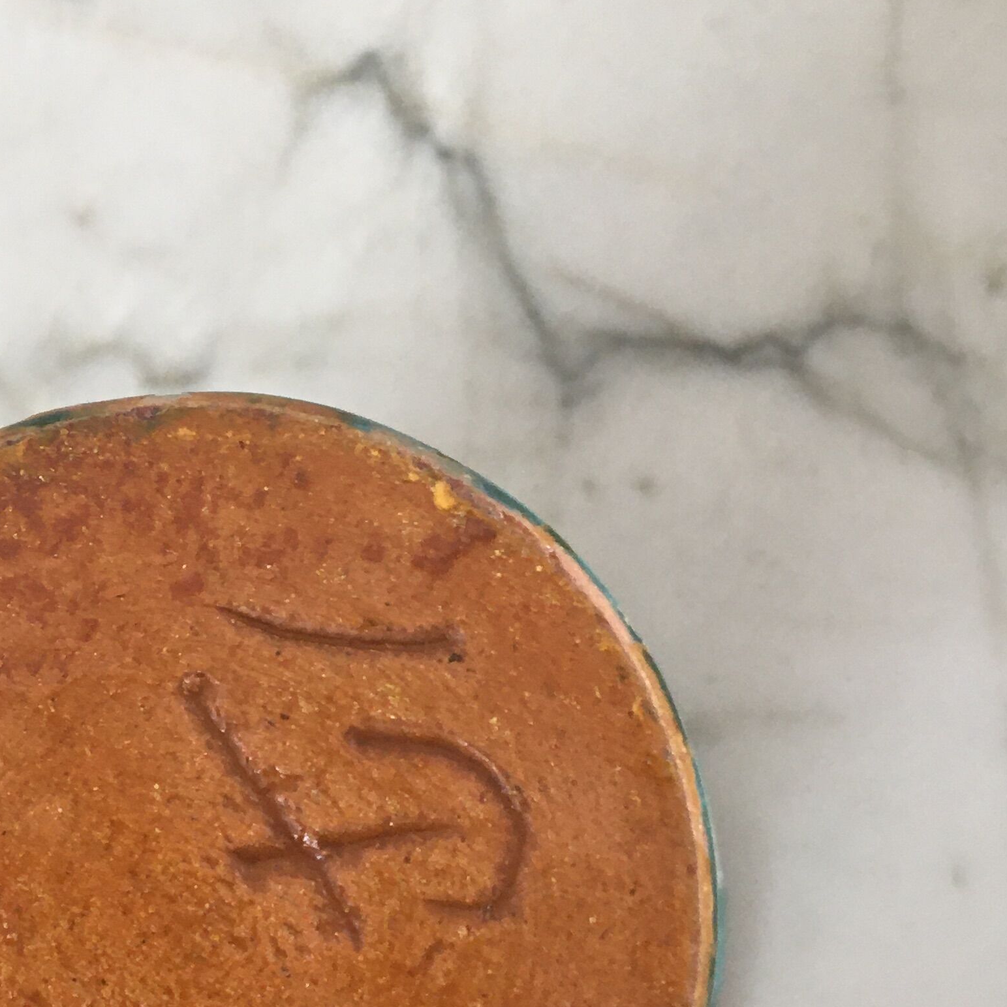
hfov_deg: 25.6
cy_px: 717
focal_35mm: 67
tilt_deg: -84.7
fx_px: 2205
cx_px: 326
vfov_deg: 25.5
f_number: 2.2
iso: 125
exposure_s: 1/33
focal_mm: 4.15
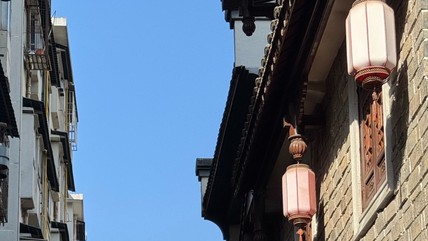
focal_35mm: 93
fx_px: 1056
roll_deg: +0.7
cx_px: 158
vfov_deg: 12.6
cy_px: 305
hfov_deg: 22.9
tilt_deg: +14.1
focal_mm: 6.76
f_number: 1.78
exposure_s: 1/2513
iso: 64
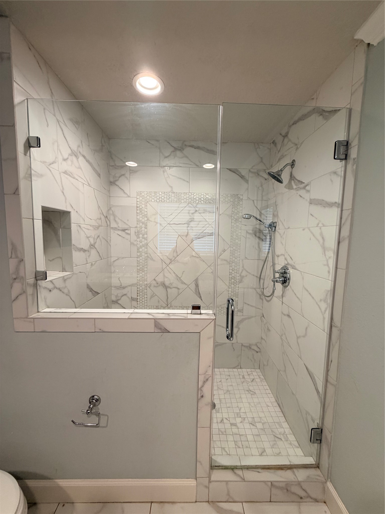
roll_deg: -1.2
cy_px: 257
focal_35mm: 14
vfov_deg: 102.1
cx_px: 192
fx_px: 208
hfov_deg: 85.7
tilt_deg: -5.5
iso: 160
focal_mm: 2.22
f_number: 2.2
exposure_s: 1/60
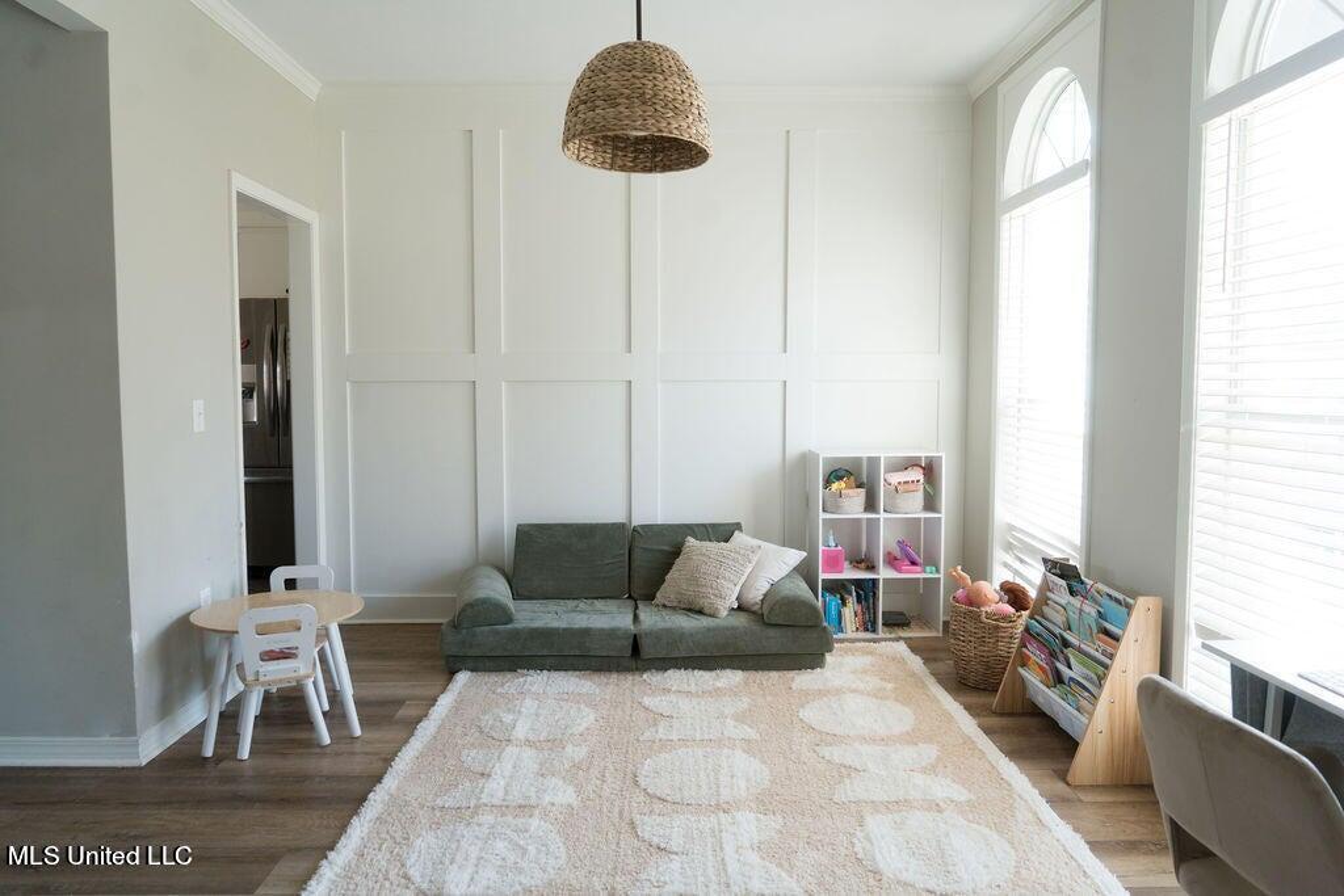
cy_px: 448
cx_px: 672
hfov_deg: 72.8
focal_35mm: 24
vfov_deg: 52.4
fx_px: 911
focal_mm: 24
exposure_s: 1/100
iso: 500
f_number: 4
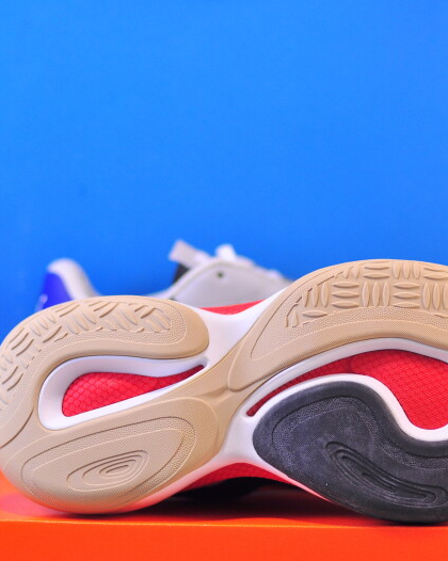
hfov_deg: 14.4
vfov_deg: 18.0
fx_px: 1775
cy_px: 282
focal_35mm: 107
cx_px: 271
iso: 250
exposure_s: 1/320
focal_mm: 50
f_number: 2
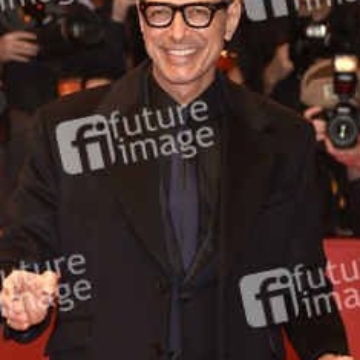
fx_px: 1788
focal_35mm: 152
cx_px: 179
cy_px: 214
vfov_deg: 11.5
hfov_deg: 11.5
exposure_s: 1/320
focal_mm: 70
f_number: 3.5
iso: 640
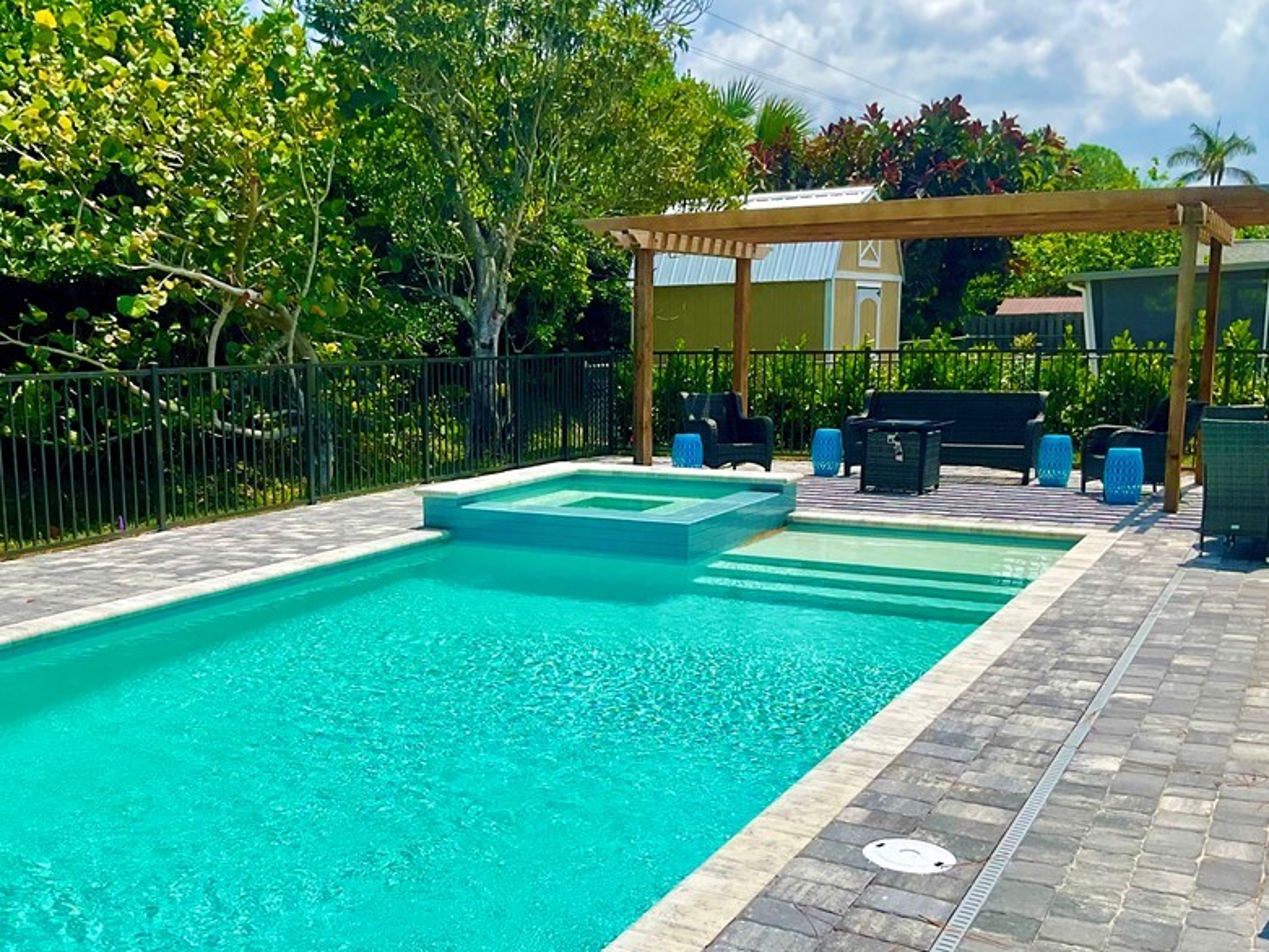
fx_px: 1393
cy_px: 562
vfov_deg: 37.6
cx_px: 538
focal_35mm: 38
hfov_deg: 48.8
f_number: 1.8
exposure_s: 1/3788
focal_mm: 3
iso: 16
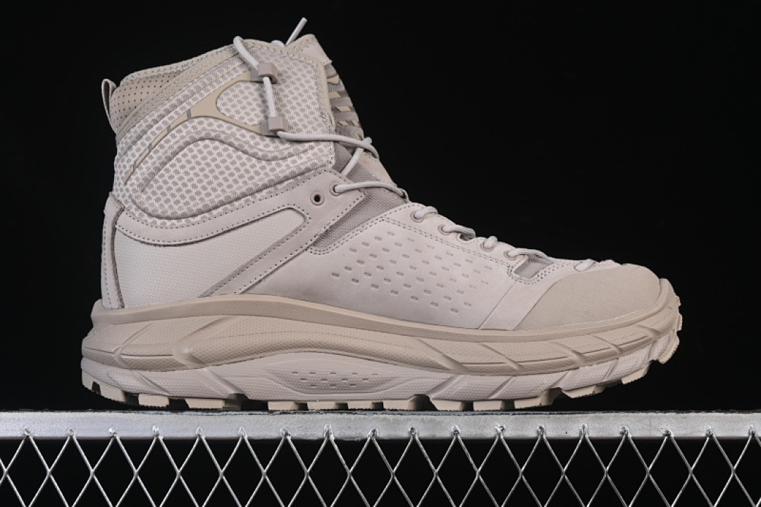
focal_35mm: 75
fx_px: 1585
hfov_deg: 27.0
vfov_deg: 18.2
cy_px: 254
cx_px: 380
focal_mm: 50
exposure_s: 1/80
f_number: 8
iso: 160
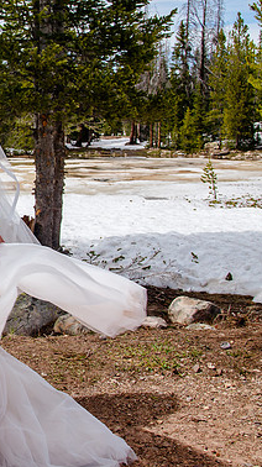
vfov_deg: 41.1
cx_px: -95
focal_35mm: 50
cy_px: 177
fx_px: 619
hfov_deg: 21.2
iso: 250
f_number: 9
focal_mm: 24
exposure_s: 1/250
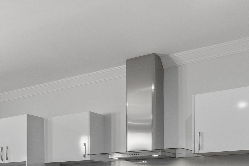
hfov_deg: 30.9
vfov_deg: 21.5
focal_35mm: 59
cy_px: 195
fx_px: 408
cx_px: -12
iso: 800
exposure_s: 1/10
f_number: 5.6
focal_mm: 16
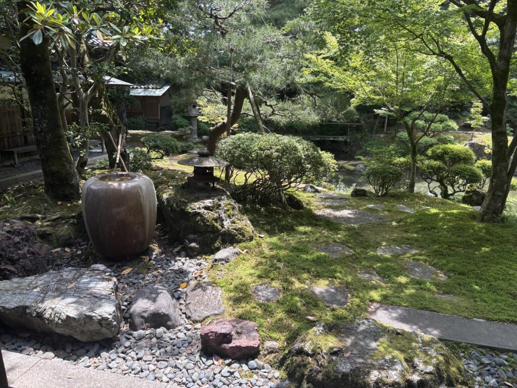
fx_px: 388
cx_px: 258
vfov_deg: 53.1
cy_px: 194
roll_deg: -1.0
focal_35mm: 26
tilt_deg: -16.0
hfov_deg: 67.3
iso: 50
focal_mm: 5.96
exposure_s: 1/799
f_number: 1.6
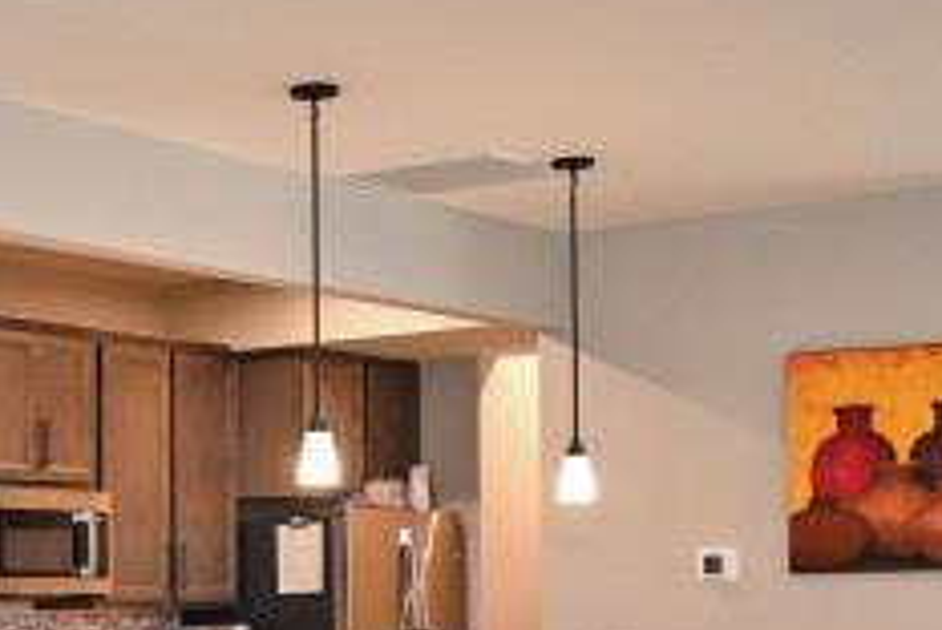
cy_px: 606
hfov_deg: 20.9
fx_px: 2358
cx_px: -210
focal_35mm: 90
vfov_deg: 15.0
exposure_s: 1/60
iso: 500
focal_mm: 14
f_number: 4
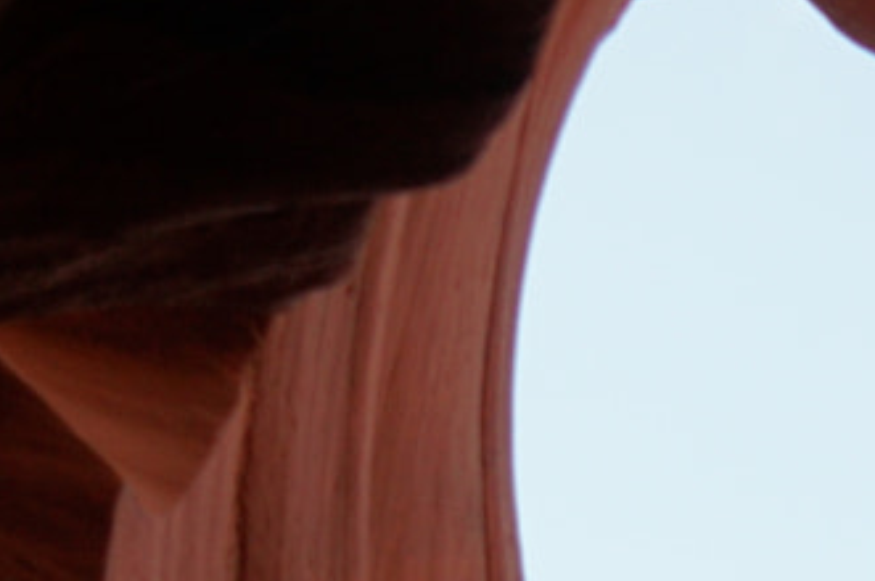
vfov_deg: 6.0
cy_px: 1074
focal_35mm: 223
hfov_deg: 9.0
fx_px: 5415
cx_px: 1390
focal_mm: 24
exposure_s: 1/100
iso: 100
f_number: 4.5
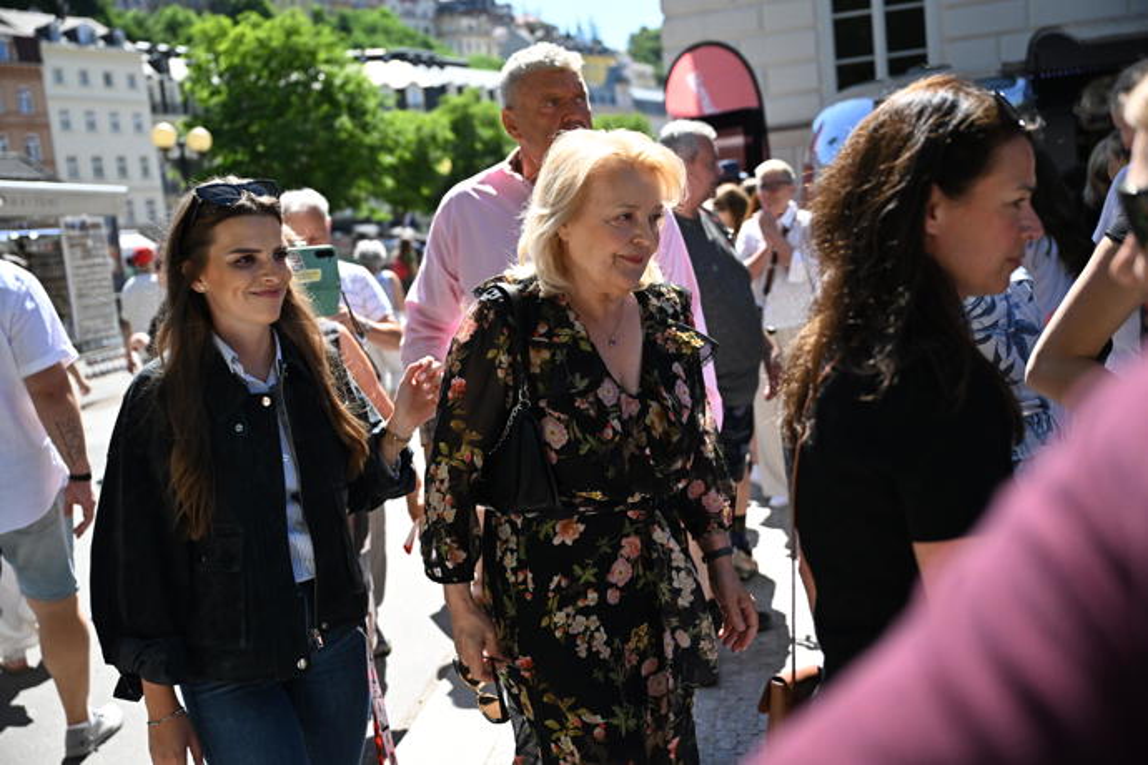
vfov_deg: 37.9
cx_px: 574
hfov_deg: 54.4
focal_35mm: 35
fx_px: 1116
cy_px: 382
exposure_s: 1/16000
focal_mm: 35
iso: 2500
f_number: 2.8
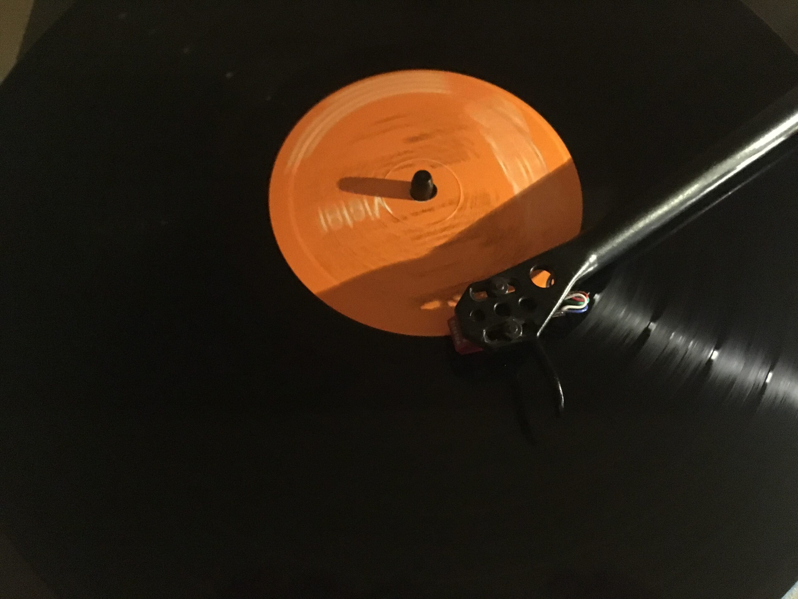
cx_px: 399
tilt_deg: -66.9
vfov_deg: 48.2
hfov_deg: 61.7
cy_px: 300
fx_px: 669
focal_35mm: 29
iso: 1250
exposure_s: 1/17
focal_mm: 4.15
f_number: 2.2
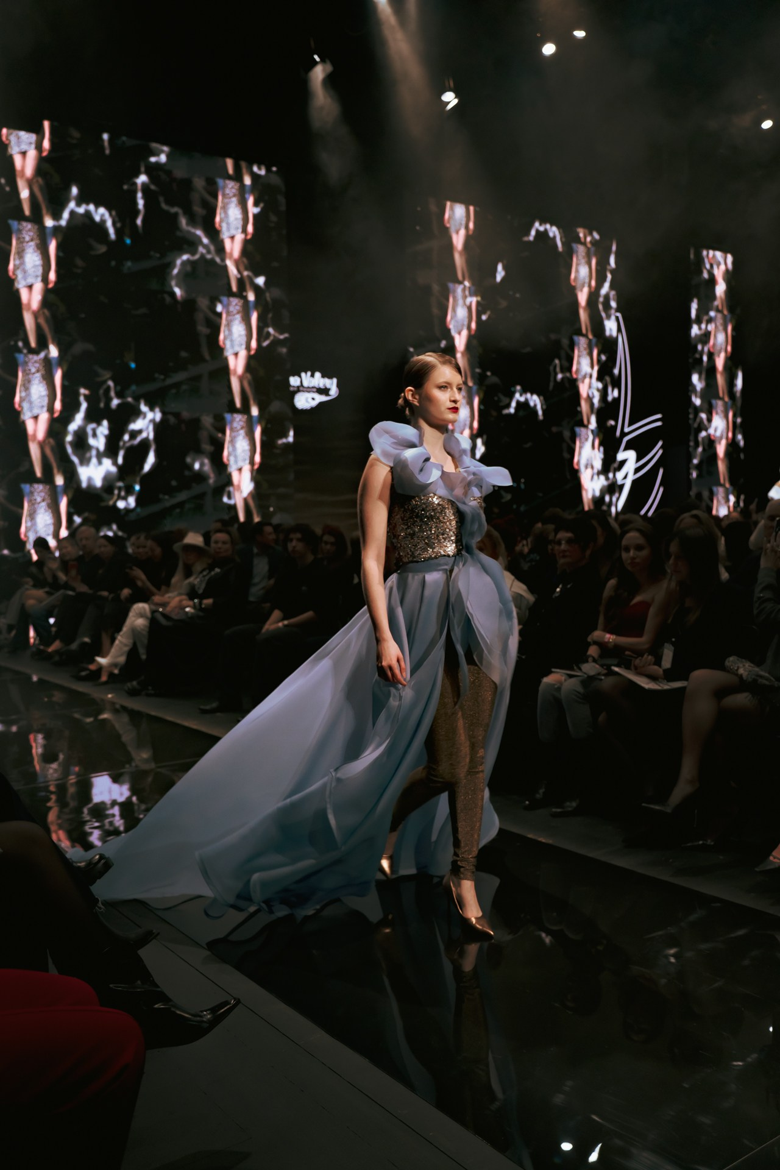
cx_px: 390
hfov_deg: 41.1
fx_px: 1040
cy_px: 585
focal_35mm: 32
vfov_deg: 58.7
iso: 1600
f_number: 3.5
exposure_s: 1/200
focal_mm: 32
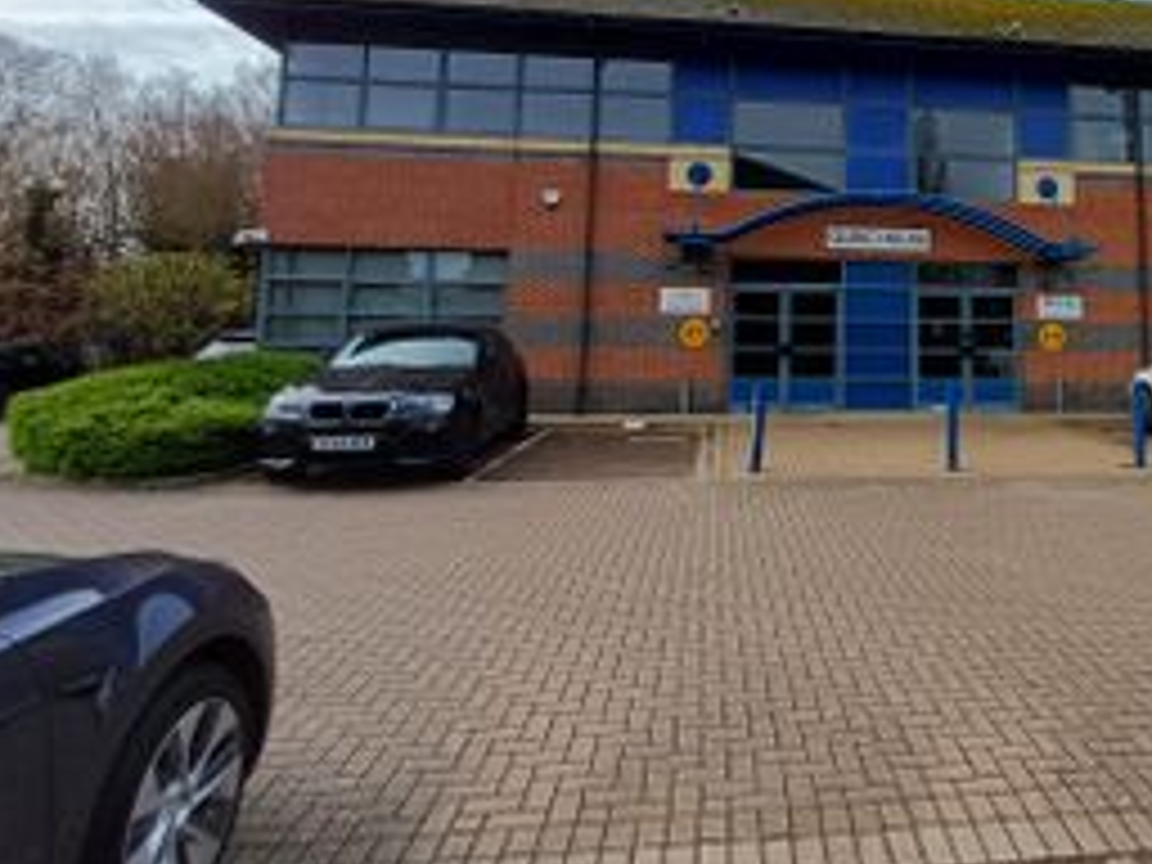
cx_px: 810
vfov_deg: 53.4
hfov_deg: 66.6
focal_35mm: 25
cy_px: 261
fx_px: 832
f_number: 2.2
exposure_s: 1/1311
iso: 40
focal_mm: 1.64
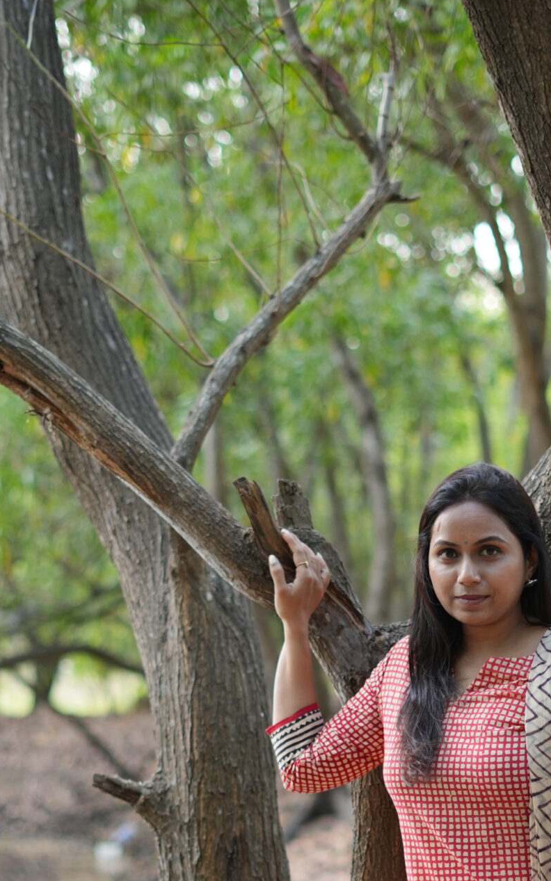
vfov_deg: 19.9
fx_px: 2474
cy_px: 749
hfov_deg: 12.7
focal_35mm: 103
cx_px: 375
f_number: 2
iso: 640
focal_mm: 50
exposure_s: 1/250
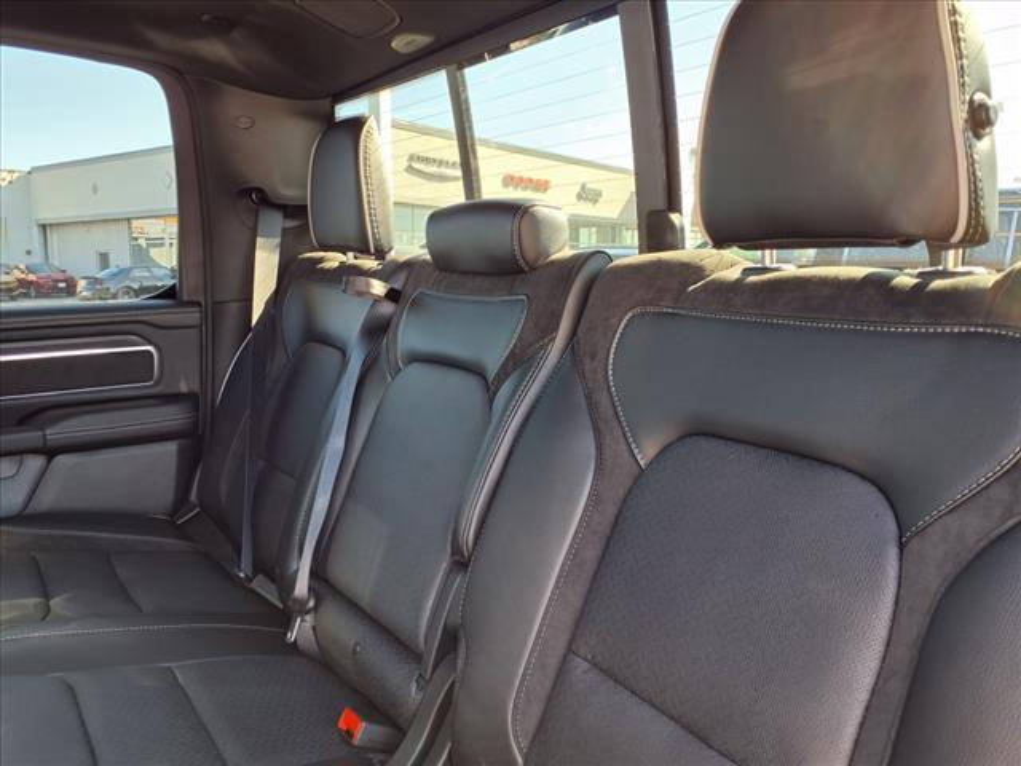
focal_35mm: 27
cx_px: 510
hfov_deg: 65.3
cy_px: 383
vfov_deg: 51.4
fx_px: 796
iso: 50
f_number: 1.9
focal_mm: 3.58
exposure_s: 1/60.2
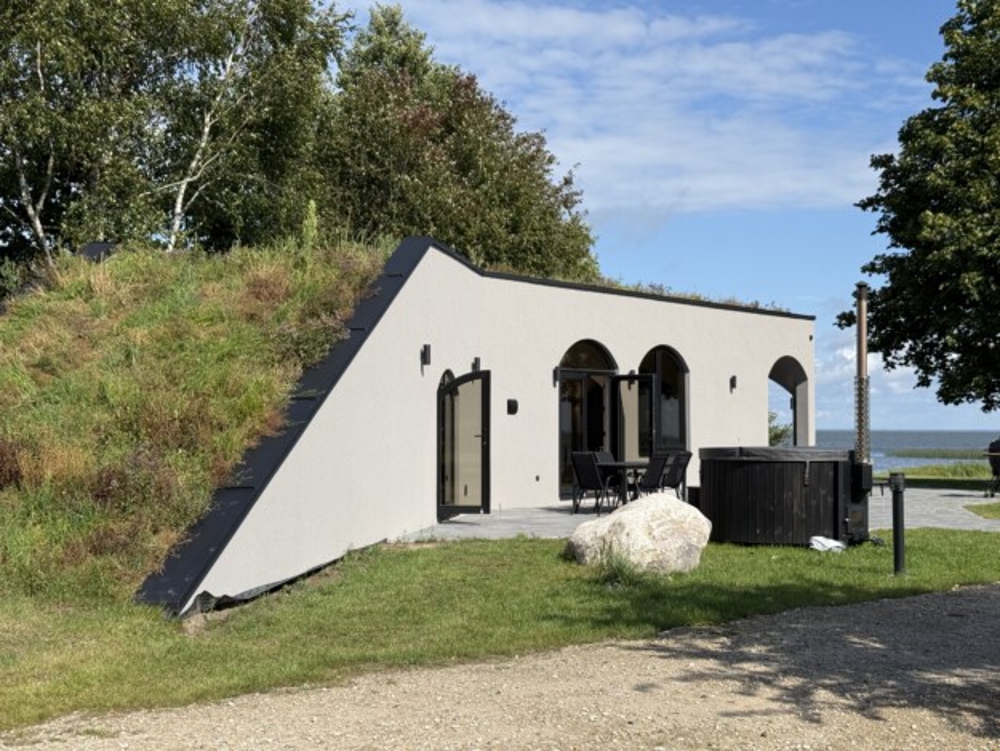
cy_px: 376
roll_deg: +0.0
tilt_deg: +2.2
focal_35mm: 48
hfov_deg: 39.6
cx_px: 500
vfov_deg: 30.3
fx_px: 1387
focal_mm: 6.76
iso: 64
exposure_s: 1/5587
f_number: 1.78
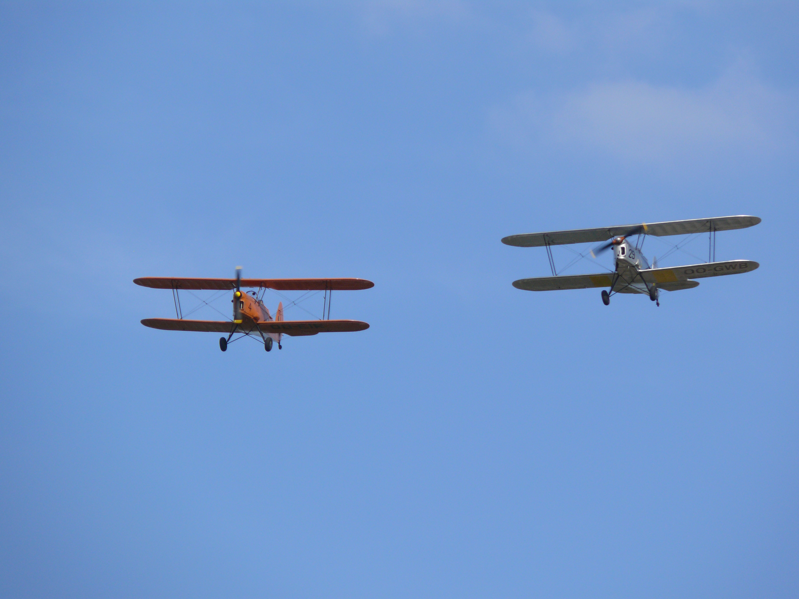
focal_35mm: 420
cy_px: 300
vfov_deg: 3.5
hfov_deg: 4.7
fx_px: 9694
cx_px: 400
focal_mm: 88.8
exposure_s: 1/800
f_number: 5
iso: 100
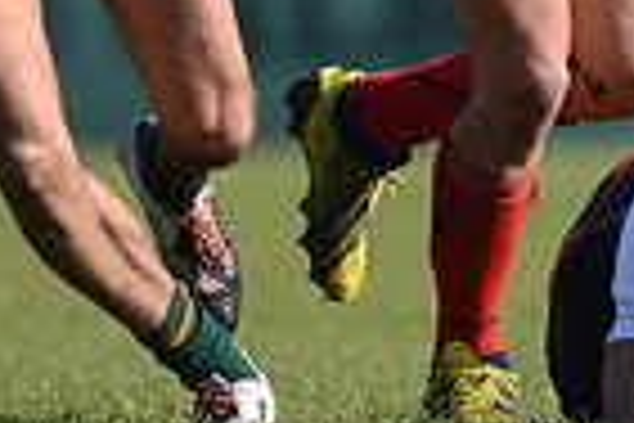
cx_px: 751
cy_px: -371
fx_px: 30500
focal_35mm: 1732
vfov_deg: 0.8
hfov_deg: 1.2
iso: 400
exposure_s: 1/3200
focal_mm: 420
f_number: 4
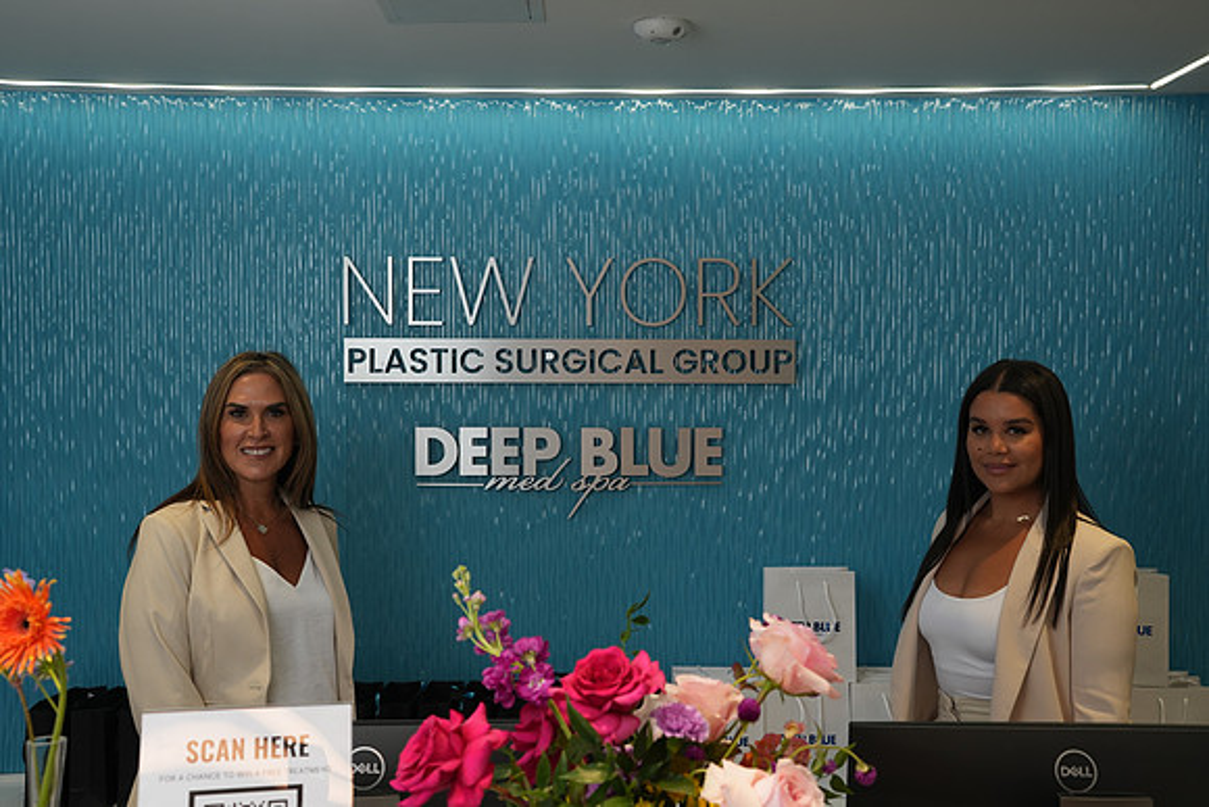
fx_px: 1512
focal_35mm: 45
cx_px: 604
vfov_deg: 29.9
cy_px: 404
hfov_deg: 43.6
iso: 640
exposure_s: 1/250
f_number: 5.6
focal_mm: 45
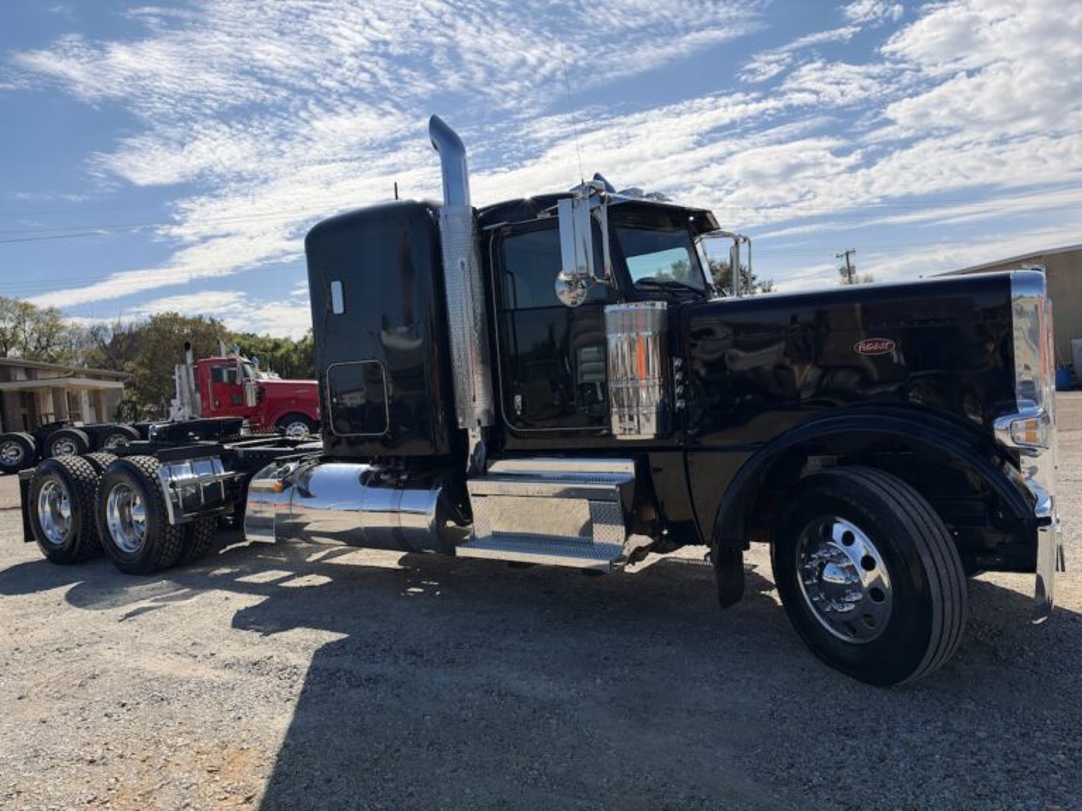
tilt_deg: -0.5
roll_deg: +5.2
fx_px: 750
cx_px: 541
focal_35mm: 24
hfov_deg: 71.6
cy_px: 406
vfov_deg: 56.8
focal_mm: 6.93
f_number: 1.8
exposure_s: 1/6024
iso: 64
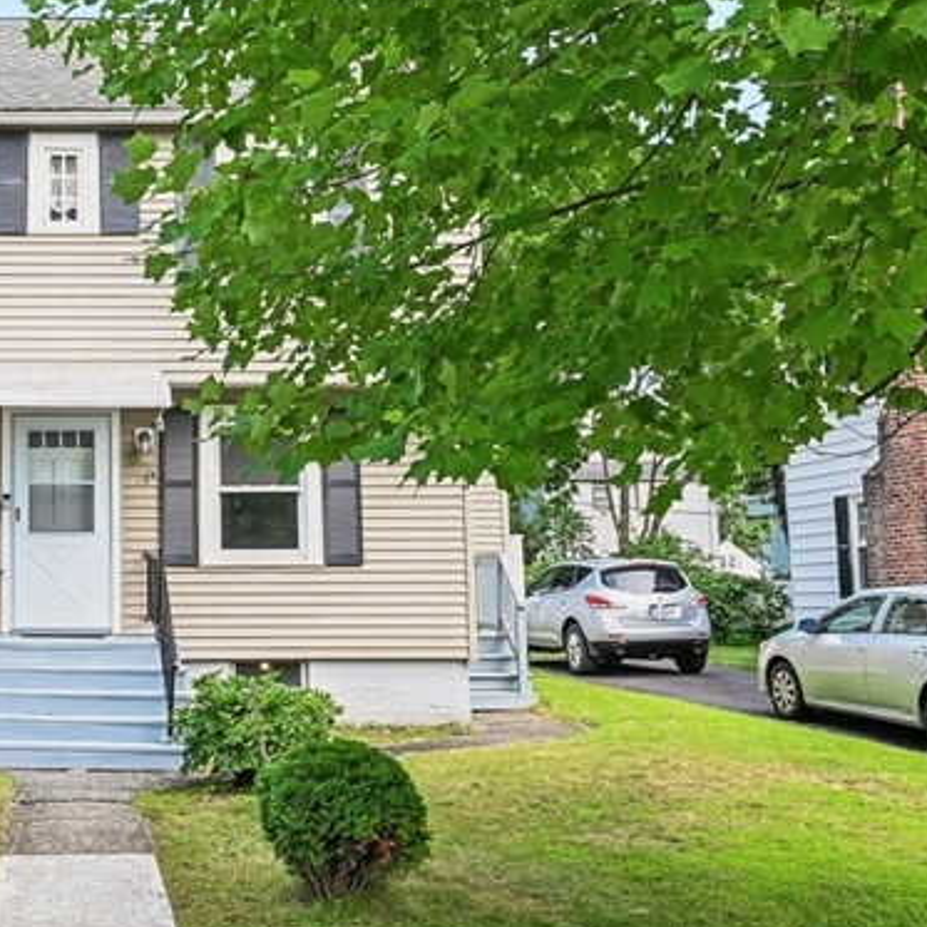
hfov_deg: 32.7
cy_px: 419
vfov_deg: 34.7
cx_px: 72
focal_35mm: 49
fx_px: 1485
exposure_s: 1/80
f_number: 8
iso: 400
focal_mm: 21
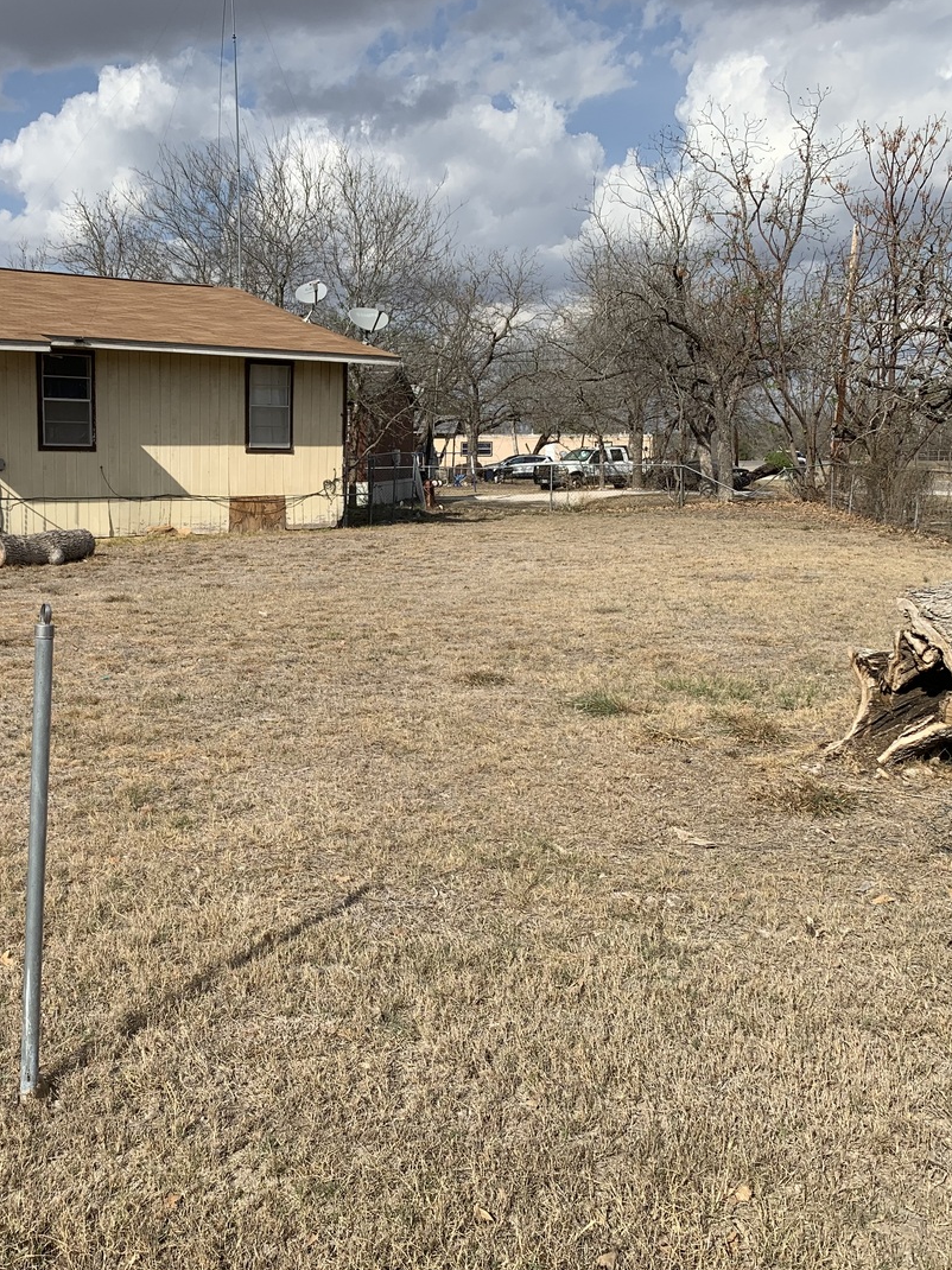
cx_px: 261
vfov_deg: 52.6
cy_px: 637
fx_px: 1284
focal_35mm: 35
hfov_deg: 39.8
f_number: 1.8
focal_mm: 4.25
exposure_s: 1/3086
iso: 25
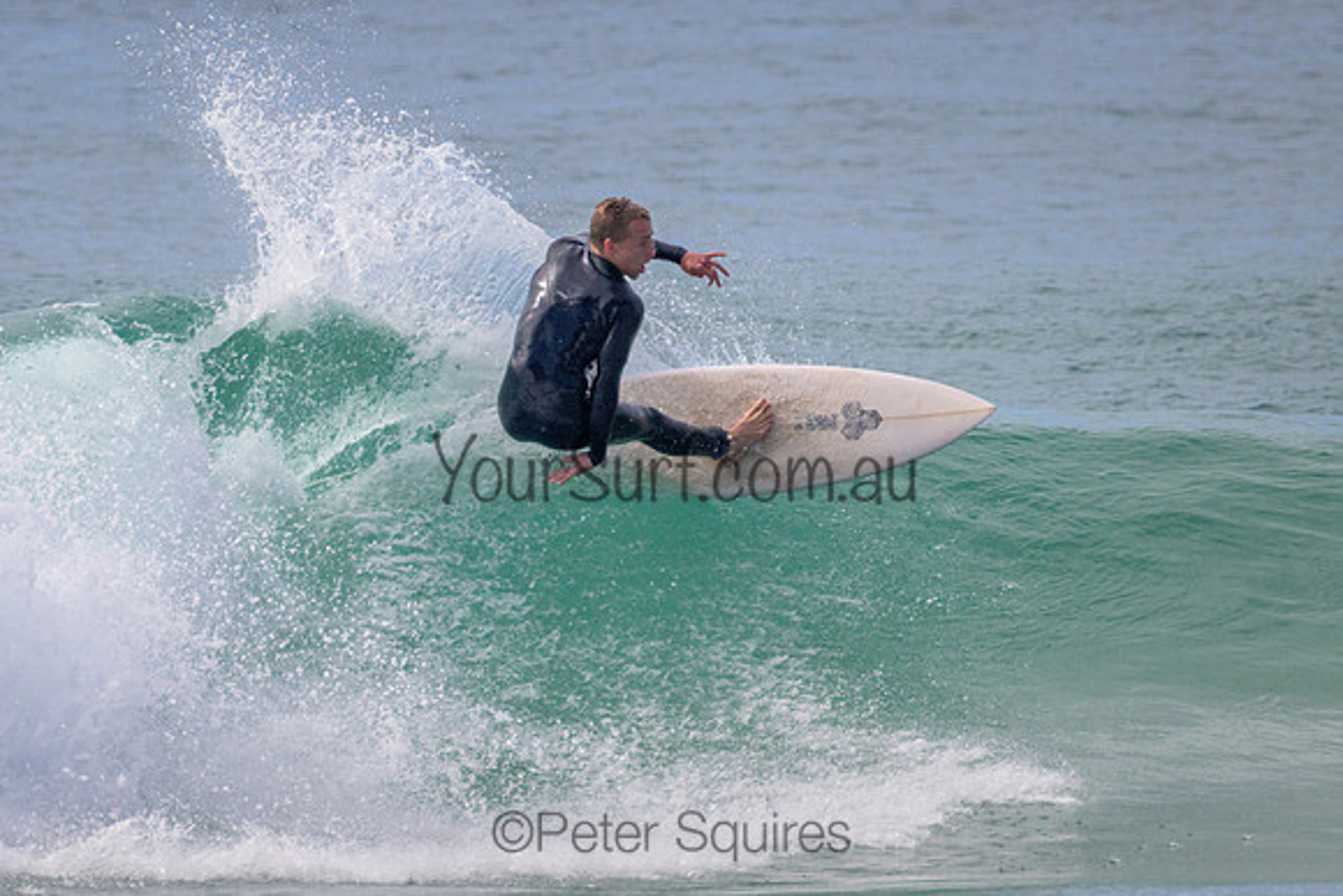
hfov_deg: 1.9
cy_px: 553
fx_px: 40689
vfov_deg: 1.3
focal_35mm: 1090
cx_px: 485
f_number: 11
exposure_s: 1/2000
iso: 560
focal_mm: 800
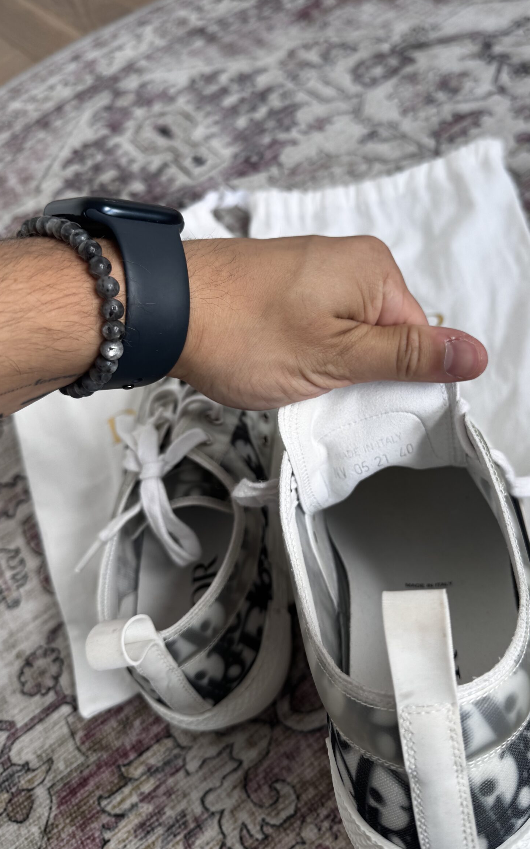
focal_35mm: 28
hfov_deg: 44.3
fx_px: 647
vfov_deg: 66.3
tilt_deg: -51.0
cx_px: 323
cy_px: 383
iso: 50
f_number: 1.78
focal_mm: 6.76
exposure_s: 1/132
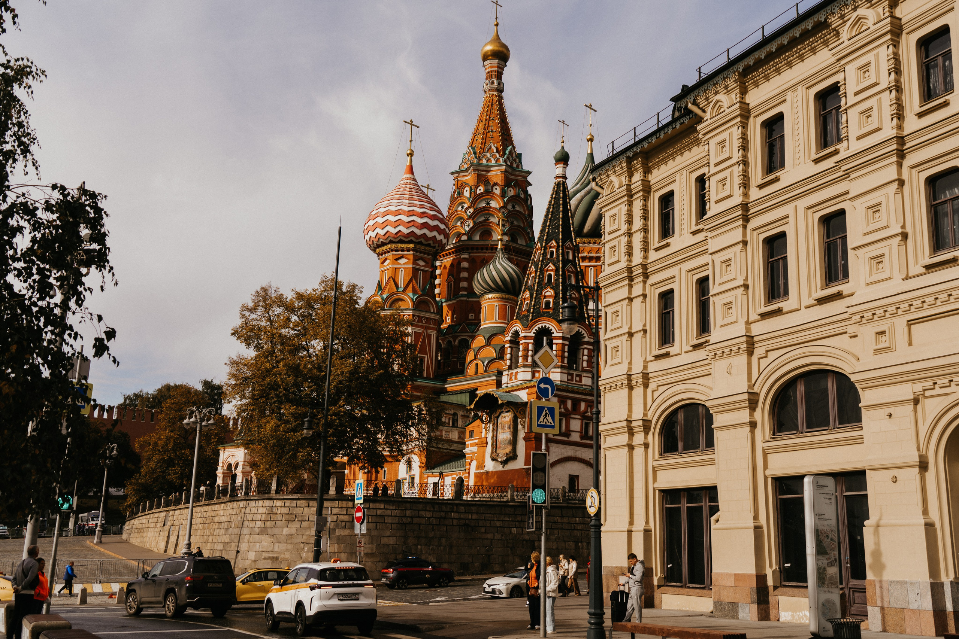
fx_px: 932
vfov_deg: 37.9
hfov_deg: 54.4
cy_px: 320
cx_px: 480
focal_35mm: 35
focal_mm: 35
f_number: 4
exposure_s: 1/500
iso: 100
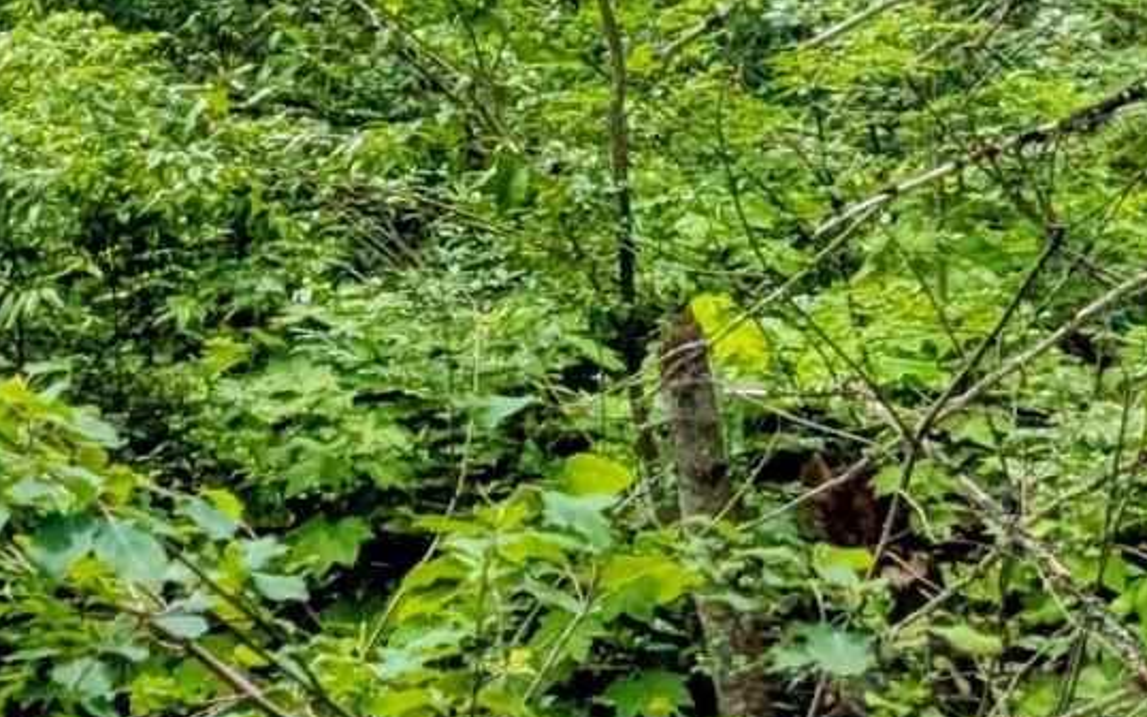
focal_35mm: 121
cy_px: -275
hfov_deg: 14.0
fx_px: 3782
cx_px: -1283
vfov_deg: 10.5
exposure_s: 1/1984
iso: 21
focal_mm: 6.9
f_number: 1.68
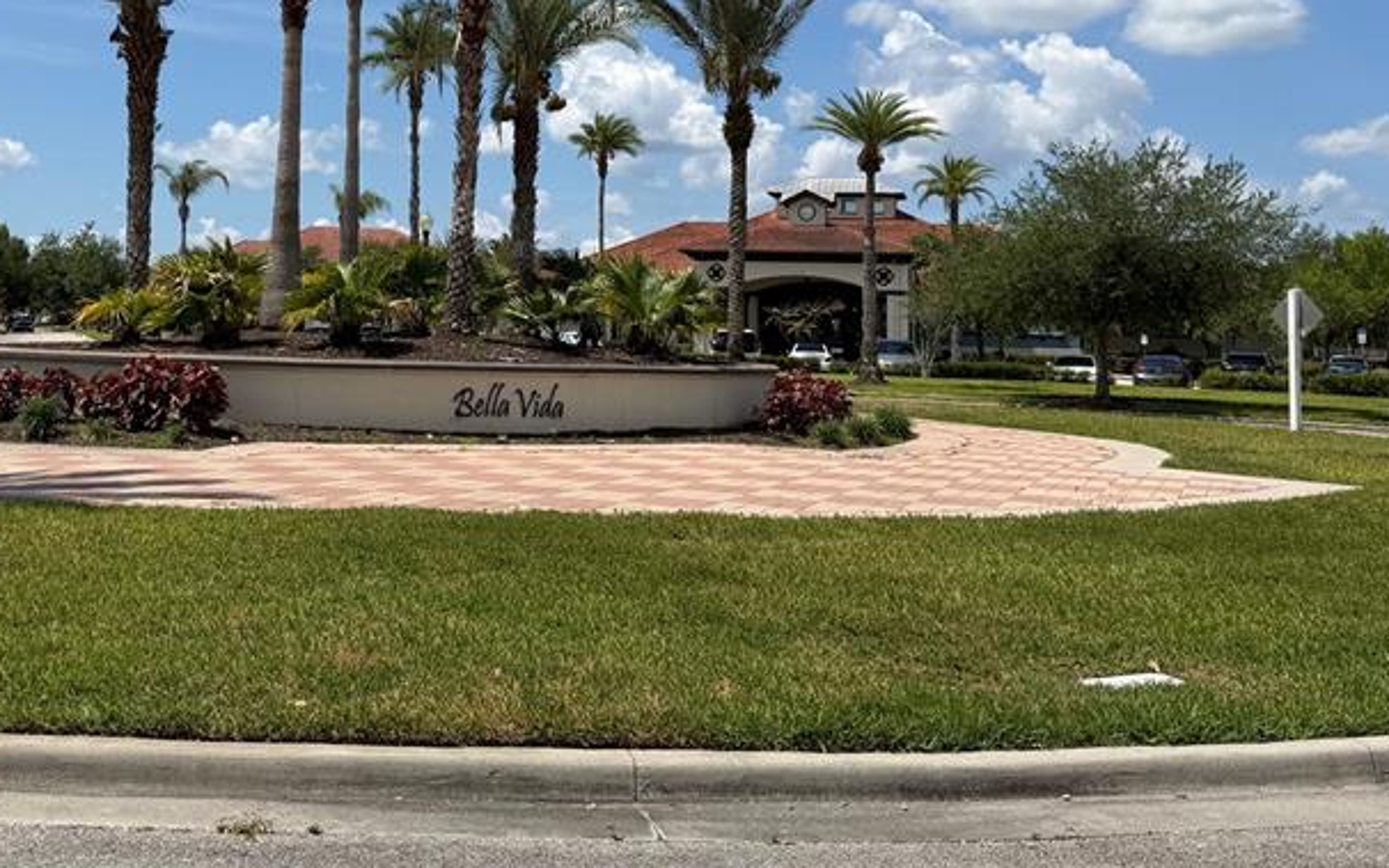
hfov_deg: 45.4
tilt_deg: +5.1
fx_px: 1628
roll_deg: -1.8
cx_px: 449
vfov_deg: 29.2
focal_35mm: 43
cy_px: 179
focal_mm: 6.76
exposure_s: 1/7353
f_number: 1.78
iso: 80
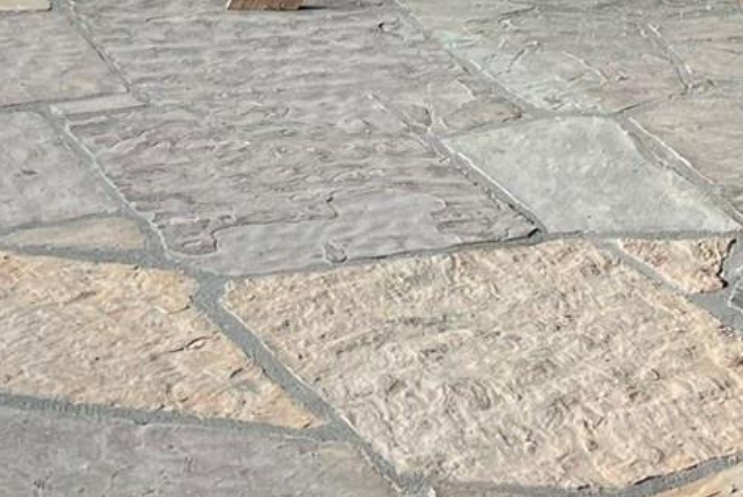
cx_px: 624
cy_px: -654
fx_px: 2416
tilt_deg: -0.9
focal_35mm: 117
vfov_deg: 10.3
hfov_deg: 17.3
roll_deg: -2.3
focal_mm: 5.1
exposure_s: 1/121
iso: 50
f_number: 1.6
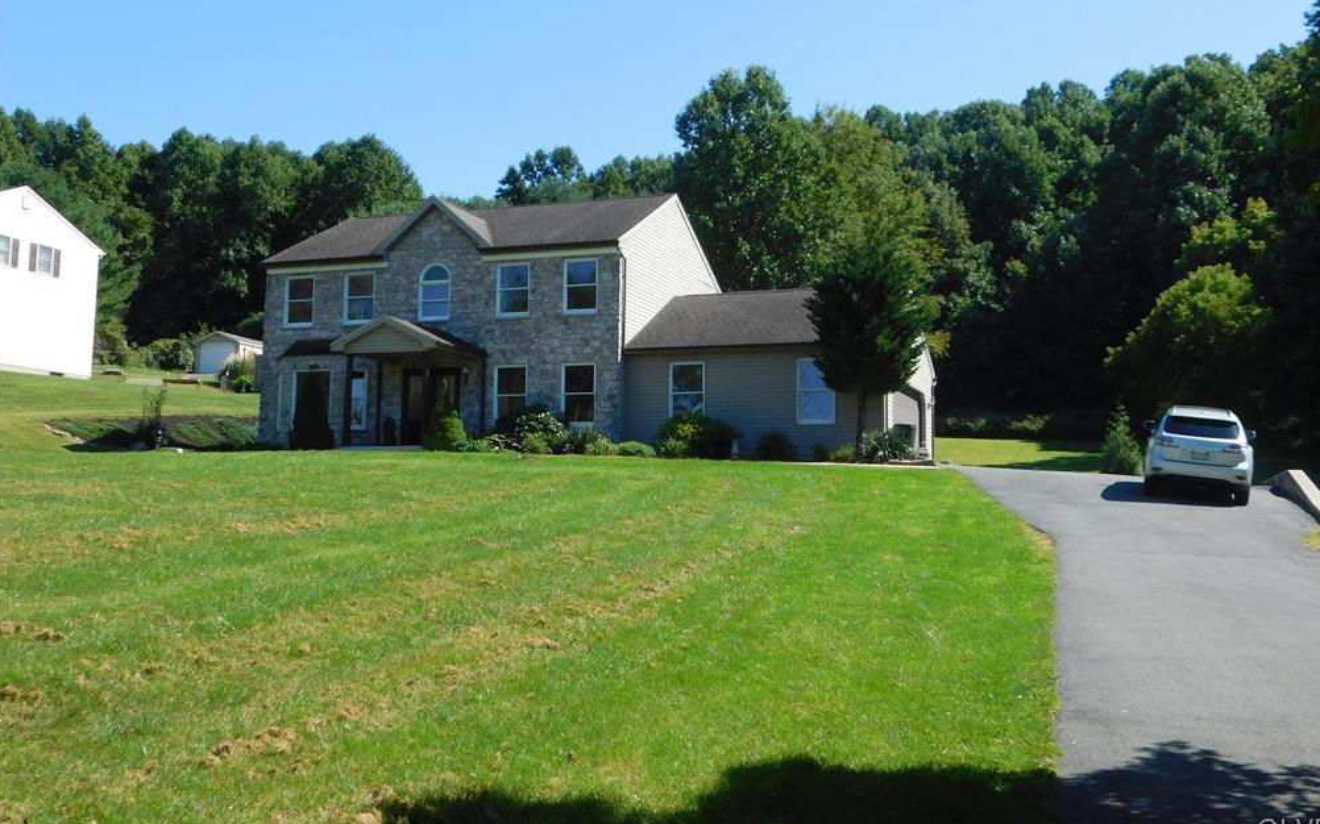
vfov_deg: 32.7
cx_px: 667
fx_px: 1403
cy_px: 354
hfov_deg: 50.4
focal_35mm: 39
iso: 125
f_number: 3.5
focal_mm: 6.3
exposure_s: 1/800
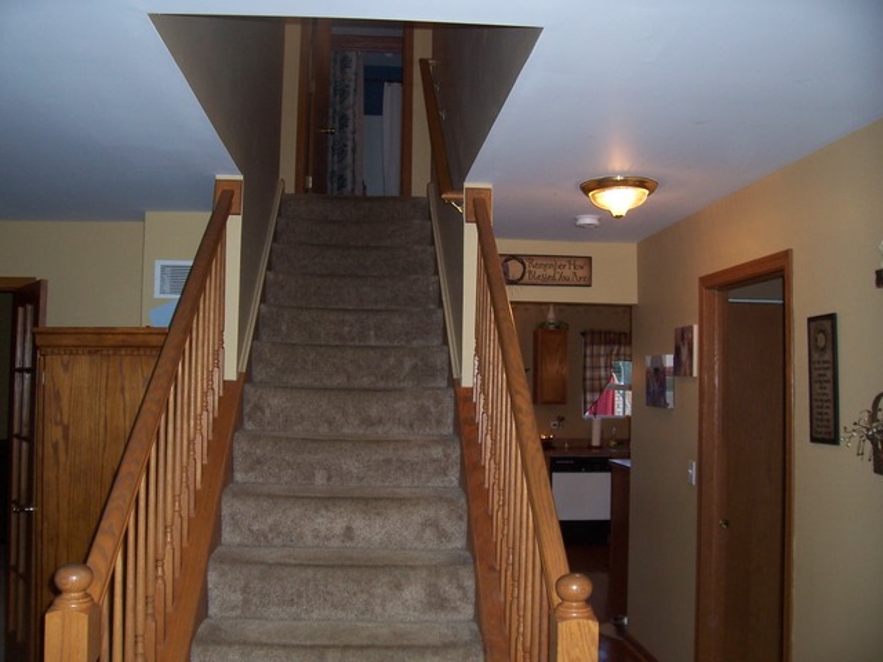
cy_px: 331
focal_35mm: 34
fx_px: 867
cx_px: 442
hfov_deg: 54.0
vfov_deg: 41.8
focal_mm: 5.6
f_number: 2.7
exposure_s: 1/60
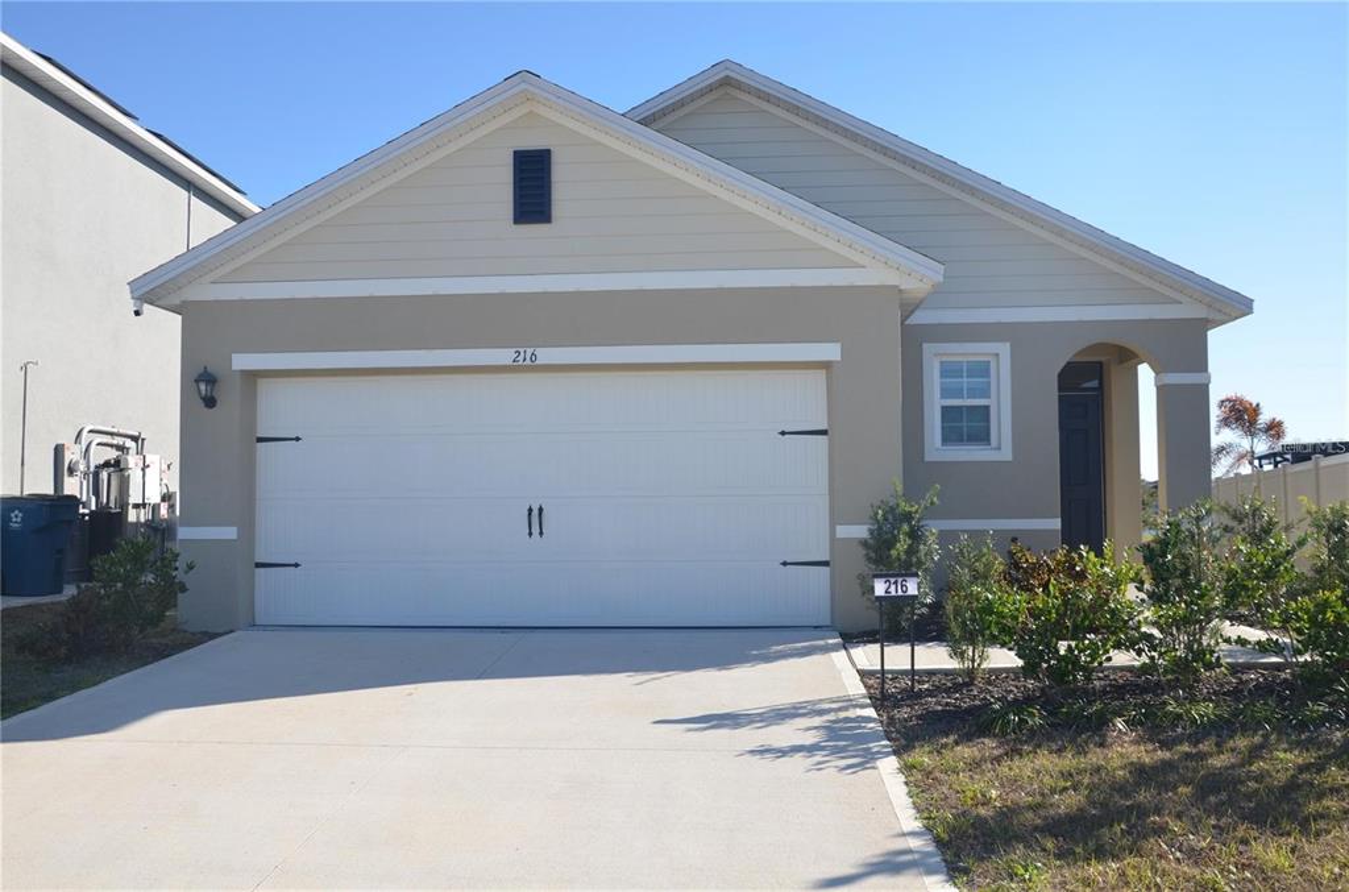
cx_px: 674
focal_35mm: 32
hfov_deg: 59.6
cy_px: 446
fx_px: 1177
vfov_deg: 41.5
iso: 140
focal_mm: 21
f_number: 8
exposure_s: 1/250
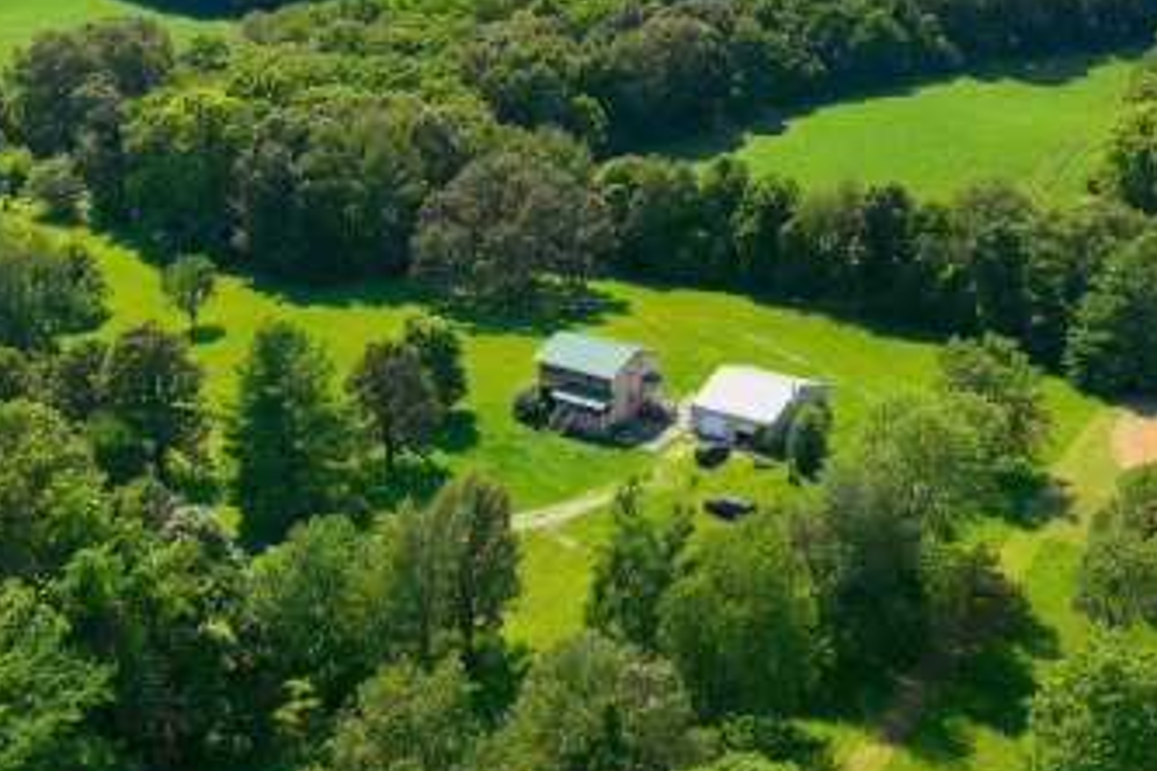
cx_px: 580
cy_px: 354
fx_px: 1607
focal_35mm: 50
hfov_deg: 39.6
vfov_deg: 27.0
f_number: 2.8
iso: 210
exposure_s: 1/4000
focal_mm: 12.3
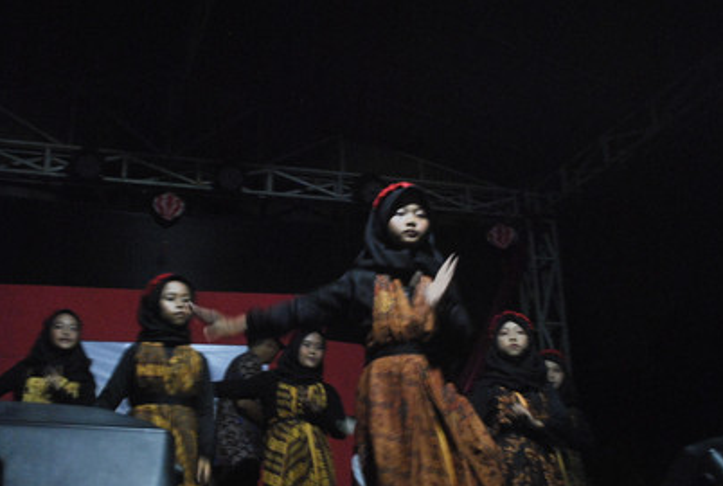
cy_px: 272
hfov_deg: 47.2
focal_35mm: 41
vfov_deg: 32.8
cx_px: 318
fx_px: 825
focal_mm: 22
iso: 1000
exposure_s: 1/25
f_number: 4
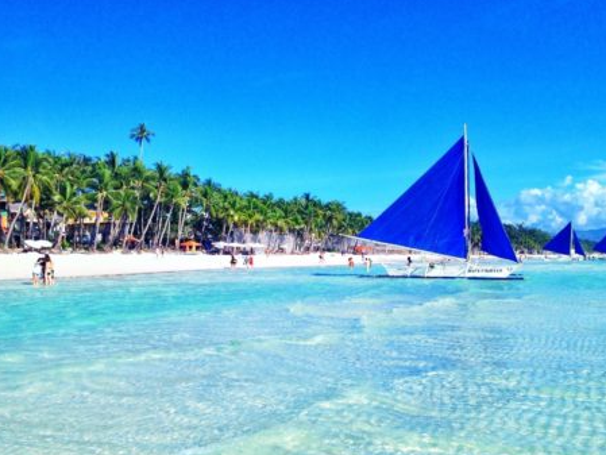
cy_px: 246
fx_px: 683
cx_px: 300
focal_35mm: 39
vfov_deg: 36.8
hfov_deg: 47.9
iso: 50
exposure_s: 1/2404
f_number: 2.4
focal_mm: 4.28
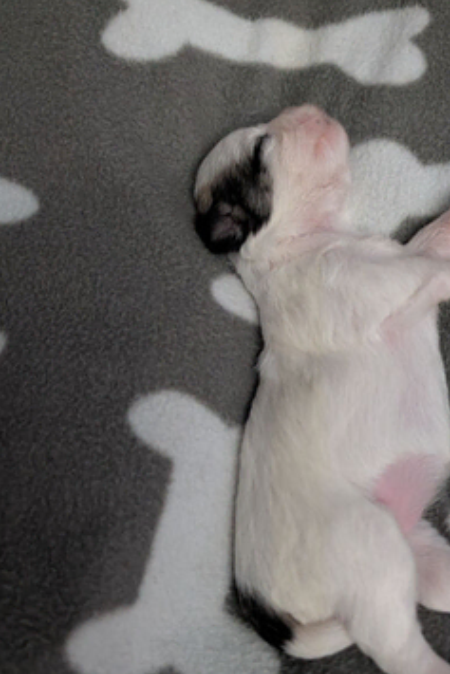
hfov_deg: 39.7
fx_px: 618
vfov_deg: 57.2
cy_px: 339
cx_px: 290
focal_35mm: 33
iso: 2813
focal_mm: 6.9
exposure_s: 1/35.3
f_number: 1.68
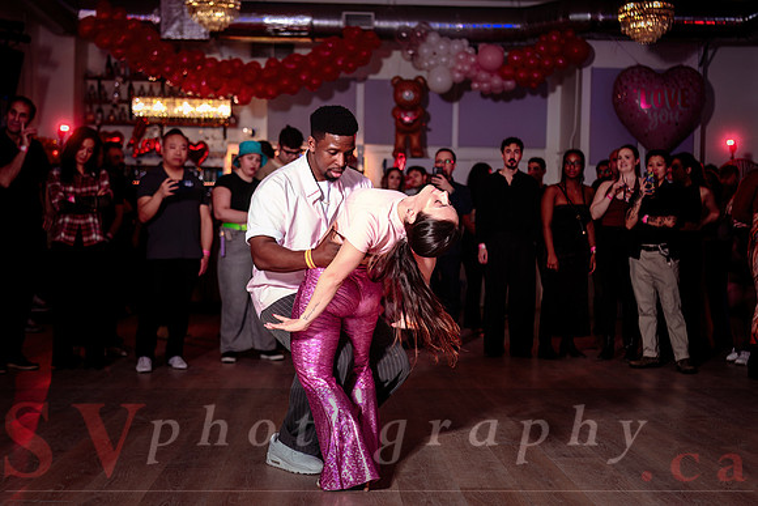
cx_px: 384
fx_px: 1170
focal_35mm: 56
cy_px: 293
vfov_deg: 24.4
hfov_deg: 35.9
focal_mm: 48
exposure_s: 1/160
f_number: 2.8
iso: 500
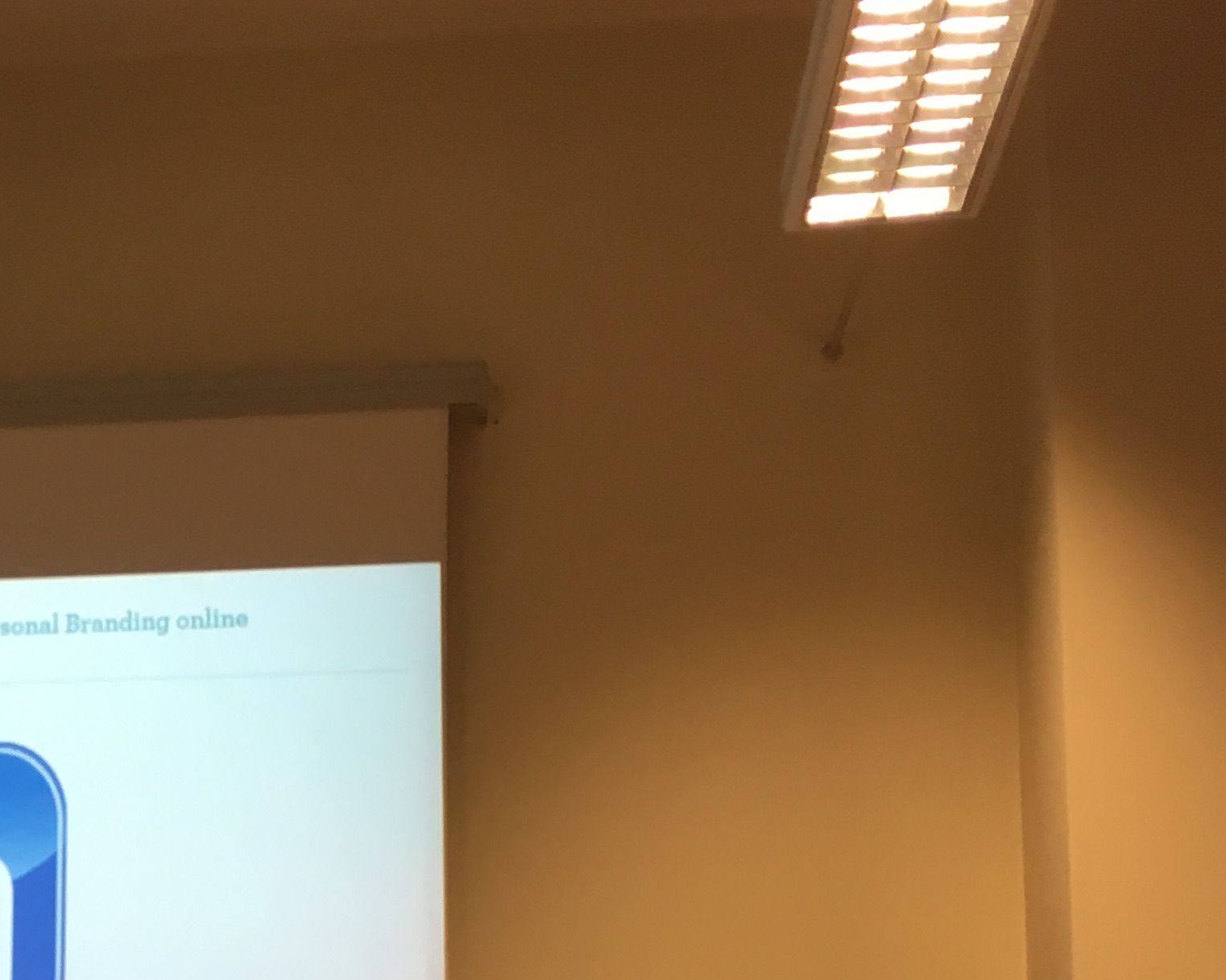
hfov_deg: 24.1
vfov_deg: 19.4
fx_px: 2721
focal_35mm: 75
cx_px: -33
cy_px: 1132
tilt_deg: +9.1
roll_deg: -1.0
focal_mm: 4.15
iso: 25
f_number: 2.2
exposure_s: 1/33
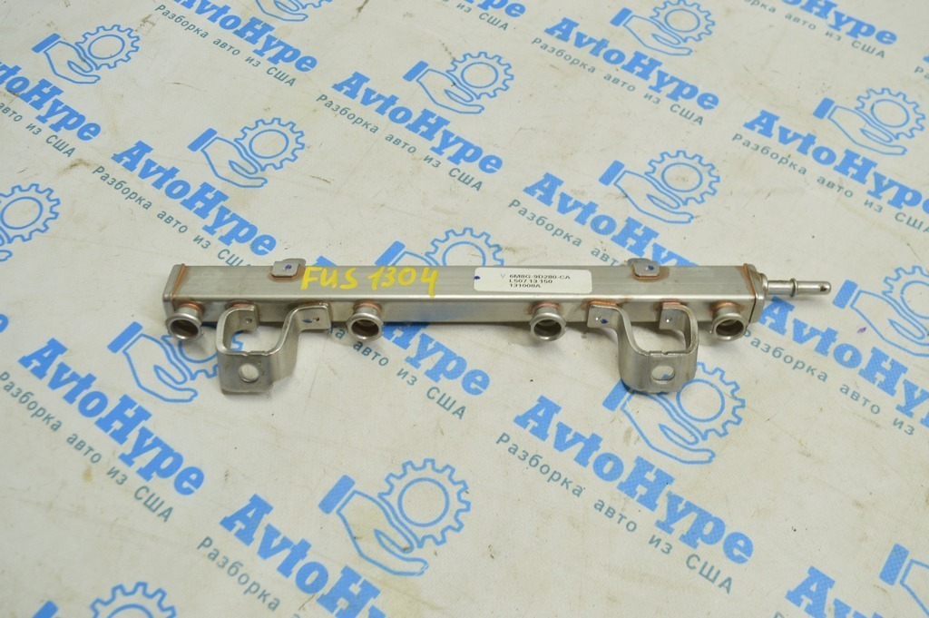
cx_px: 464
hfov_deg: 55.1
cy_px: 309
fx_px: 890
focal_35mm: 34
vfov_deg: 38.3
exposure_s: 1/20
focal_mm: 23
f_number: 5.6
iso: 400
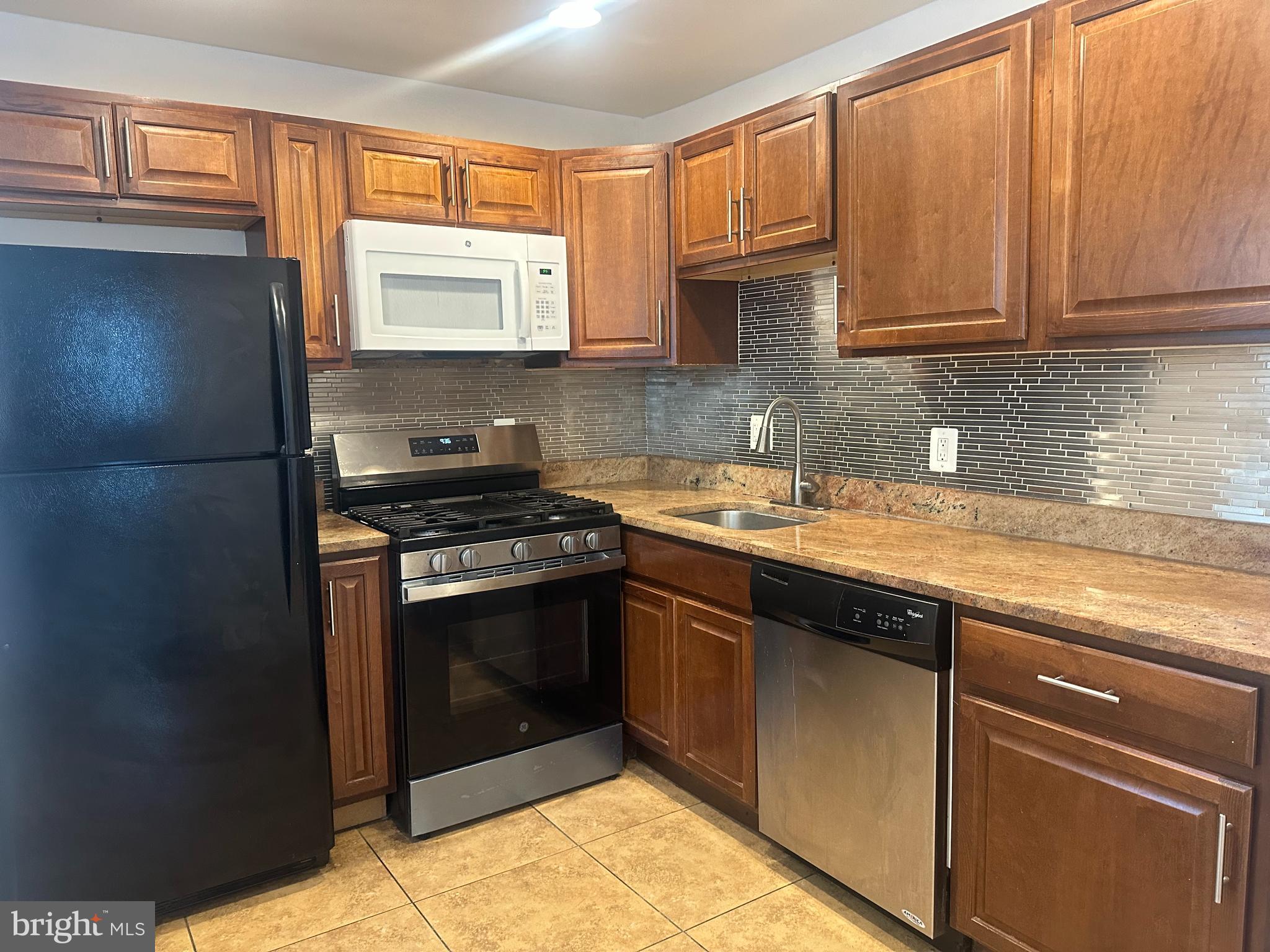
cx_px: 635
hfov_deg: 71.6
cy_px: 476
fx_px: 881
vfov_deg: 56.8
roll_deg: +1.8
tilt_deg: -7.3
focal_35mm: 24
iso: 400
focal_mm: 6.86
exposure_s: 1/60
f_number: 1.78
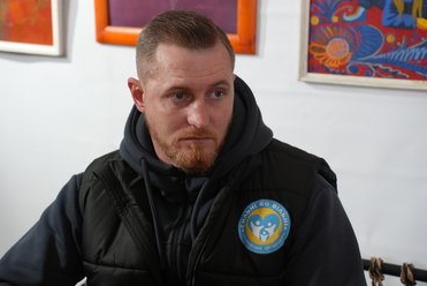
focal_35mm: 70
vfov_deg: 19.5
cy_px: 140
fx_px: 831
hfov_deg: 28.8
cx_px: 205
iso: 1600
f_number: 4
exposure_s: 1/160
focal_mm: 65
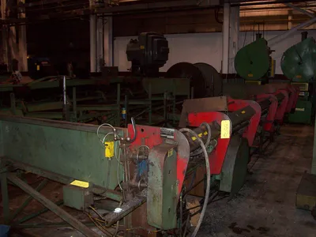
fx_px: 329
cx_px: 158
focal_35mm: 36
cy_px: 118
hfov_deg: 51.4
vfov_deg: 39.7
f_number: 2.7
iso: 140
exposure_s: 1/64
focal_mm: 6
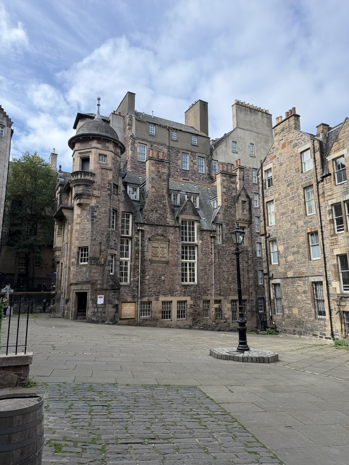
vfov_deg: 71.6
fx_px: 323
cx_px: 174
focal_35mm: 24
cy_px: 232
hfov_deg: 56.8
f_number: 1.78
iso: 100
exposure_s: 1/2000
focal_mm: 6.76
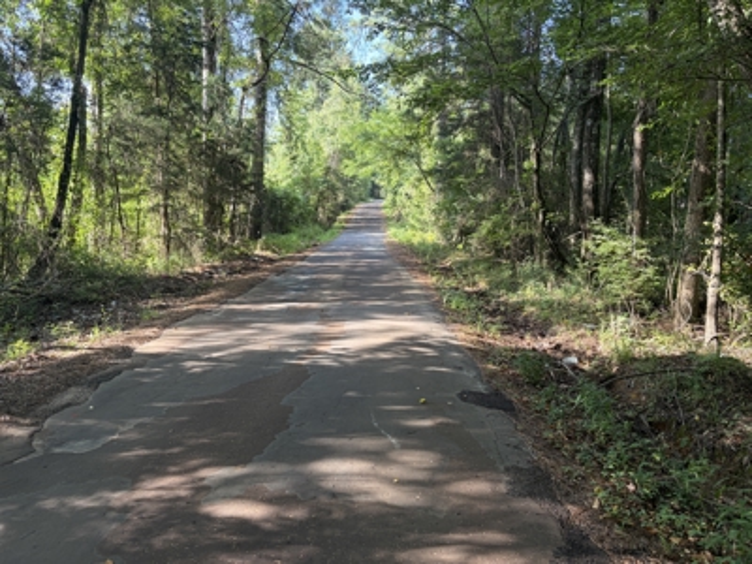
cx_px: 376
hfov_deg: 67.3
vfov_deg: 53.1
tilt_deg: -3.8
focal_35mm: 26
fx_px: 565
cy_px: 282
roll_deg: -0.3
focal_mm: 5.96
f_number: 1.6
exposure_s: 1/122
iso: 64
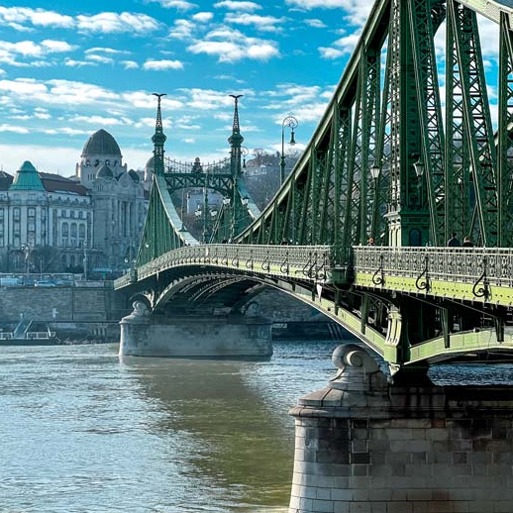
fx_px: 1543
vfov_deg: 18.9
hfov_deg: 18.9
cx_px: 254
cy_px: 244
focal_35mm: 92
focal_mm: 9
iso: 32
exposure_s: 1/1155
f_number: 2.8
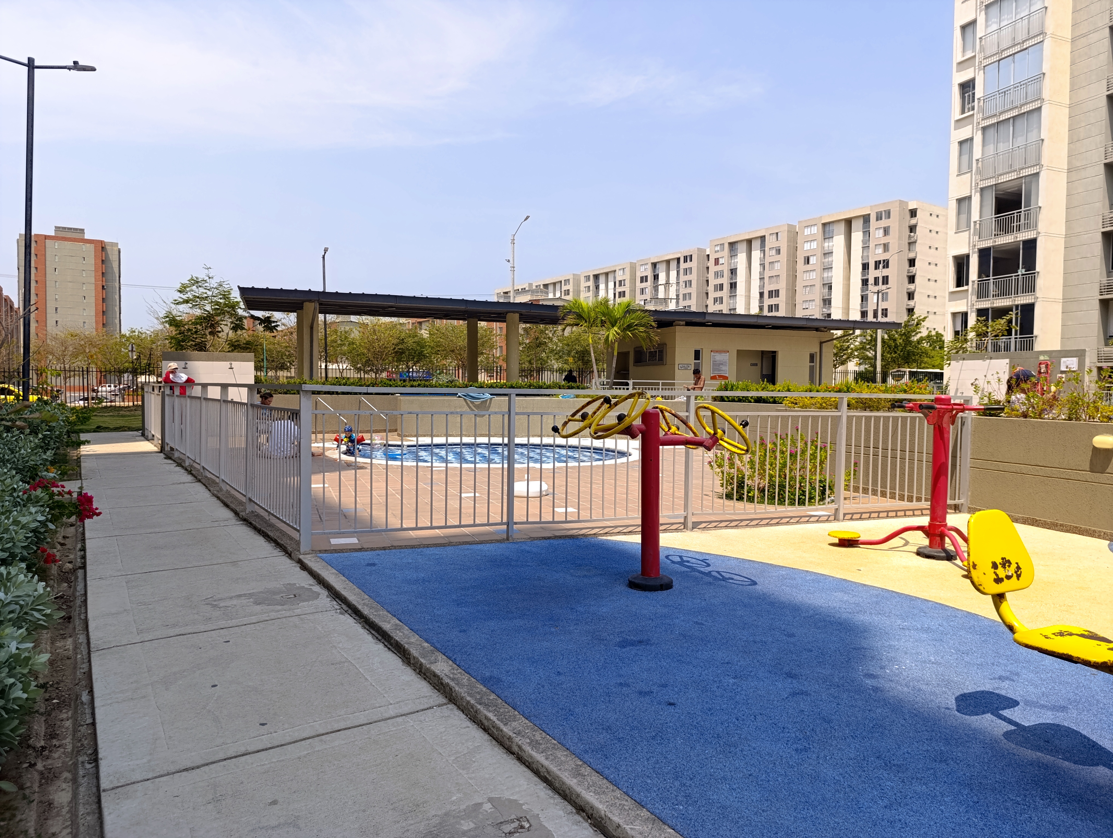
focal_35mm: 23
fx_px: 741
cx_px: 556
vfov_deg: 59.0
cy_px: 419
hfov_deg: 73.8
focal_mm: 6.14
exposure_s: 1/784
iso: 50
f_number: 1.6
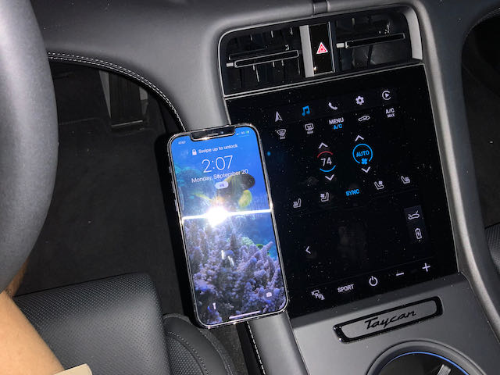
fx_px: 419
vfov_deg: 48.2
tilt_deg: -54.1
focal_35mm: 29
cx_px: 250
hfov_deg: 61.7
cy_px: 188
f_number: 1.8
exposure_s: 1/27
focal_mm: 3
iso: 32
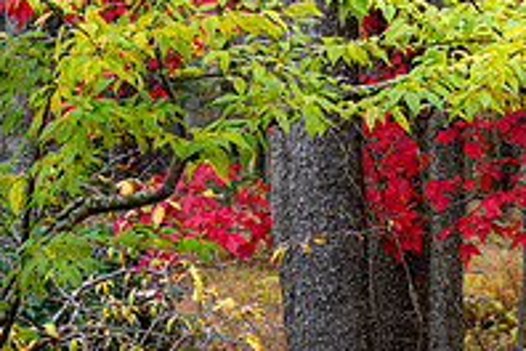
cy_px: -134
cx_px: 406
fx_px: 3638
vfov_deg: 5.5
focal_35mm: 249
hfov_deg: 8.3
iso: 100
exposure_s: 1/20
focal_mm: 85
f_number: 11
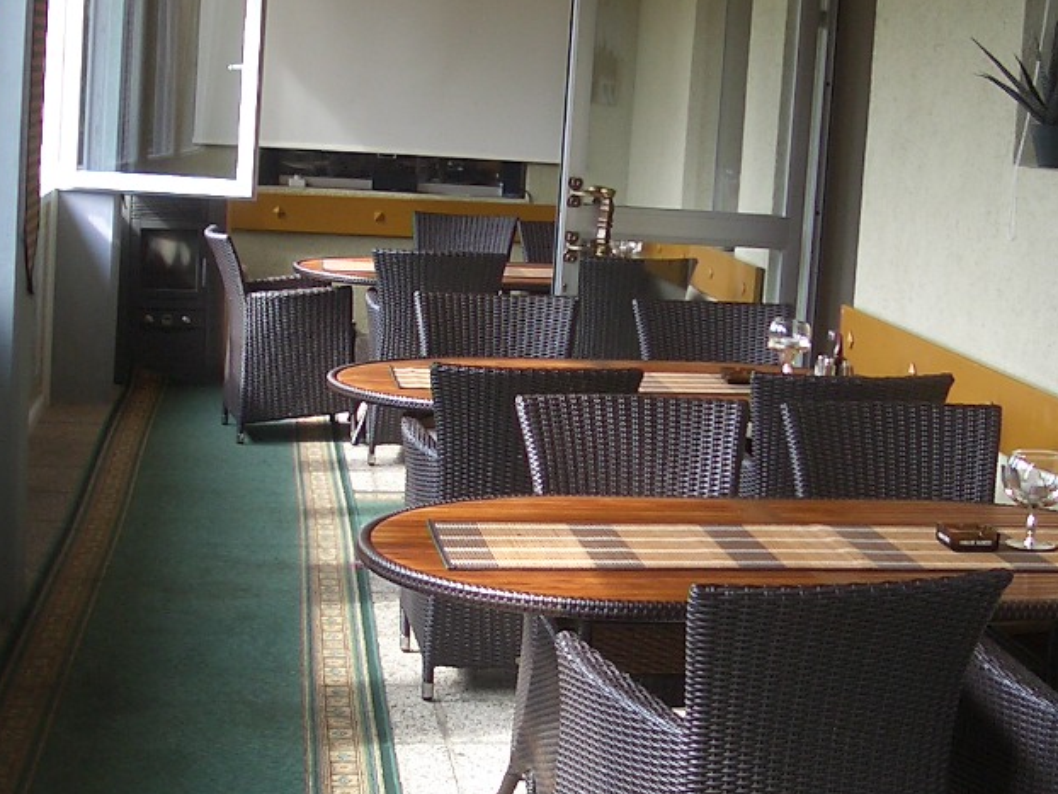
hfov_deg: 27.0
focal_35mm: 72
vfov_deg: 20.5
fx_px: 2201
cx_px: 633
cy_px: 401
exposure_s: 1/125
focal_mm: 5.8
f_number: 2.6
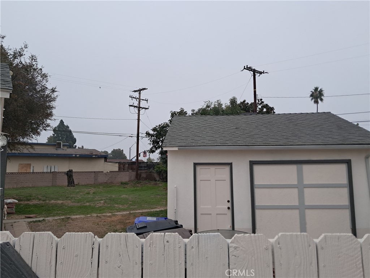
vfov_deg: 51.4
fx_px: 289
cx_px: 185
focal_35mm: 27
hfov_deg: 65.3
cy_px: 139
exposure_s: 1/50
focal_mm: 4
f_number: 1.8
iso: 160
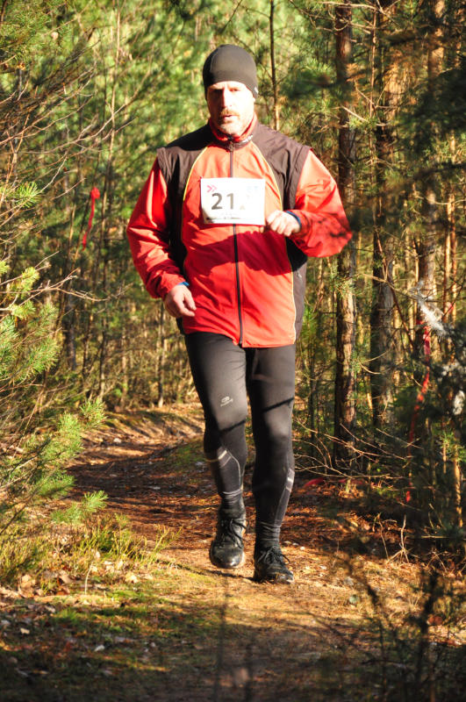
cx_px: 233
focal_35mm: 158
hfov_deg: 8.7
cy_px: 351
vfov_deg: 13.1
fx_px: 3067
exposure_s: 1/800
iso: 1600
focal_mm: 105
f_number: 5.6
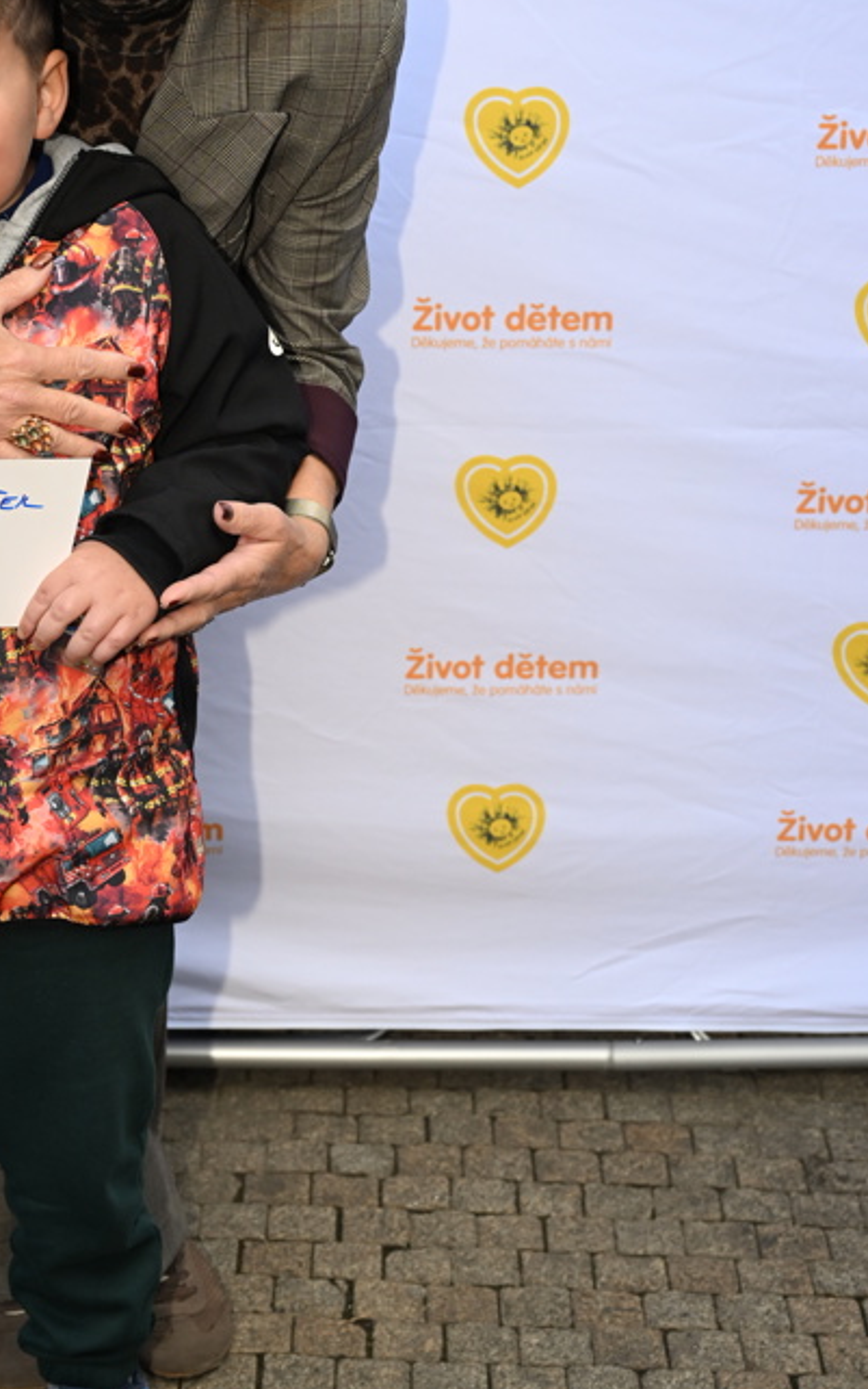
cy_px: 532
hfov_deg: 16.4
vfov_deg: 26.1
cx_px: 139
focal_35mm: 79
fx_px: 2988
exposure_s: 1/400
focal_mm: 48
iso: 500
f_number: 5
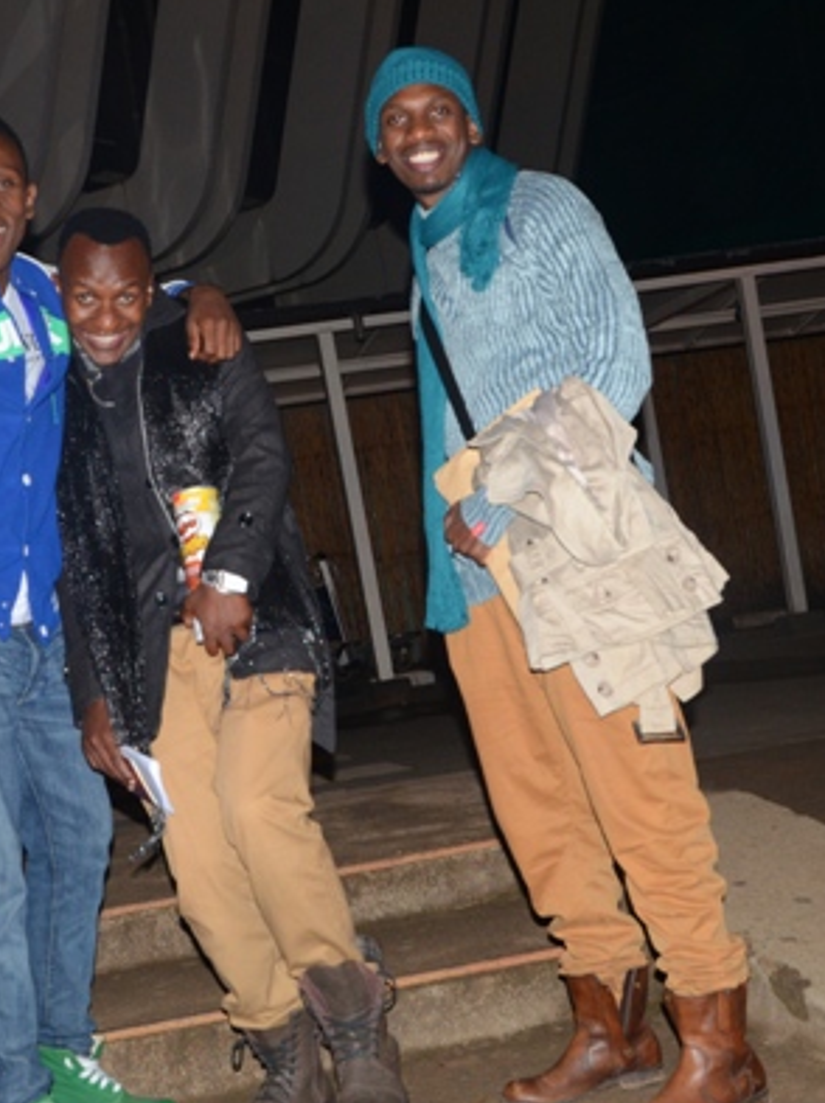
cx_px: 286
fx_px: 1942
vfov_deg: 31.7
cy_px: 584
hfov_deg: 23.9
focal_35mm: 61
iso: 1000
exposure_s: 1/250
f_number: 8
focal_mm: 26
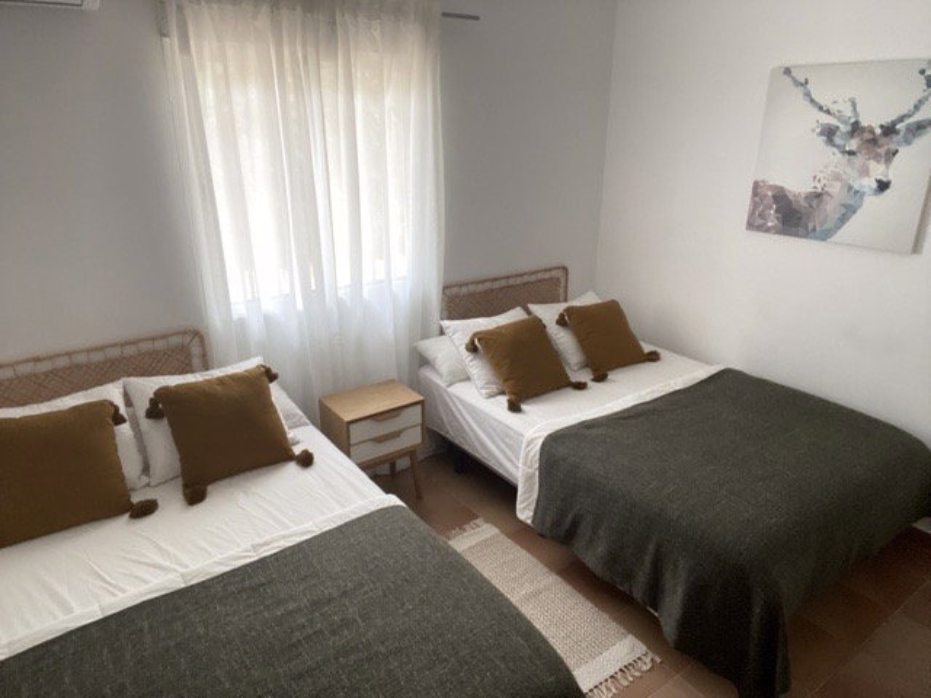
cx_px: 466
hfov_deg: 73.9
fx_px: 619
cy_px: 349
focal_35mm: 23
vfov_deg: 58.9
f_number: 2.2
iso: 320
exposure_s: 1/60
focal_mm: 2.71
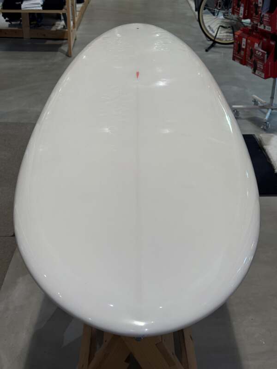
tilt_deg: -27.2
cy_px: 184
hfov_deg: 30.3
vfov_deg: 39.7
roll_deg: -1.2
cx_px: 138
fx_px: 512
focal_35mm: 48
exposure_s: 1/305
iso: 64
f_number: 1.78
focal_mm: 6.76
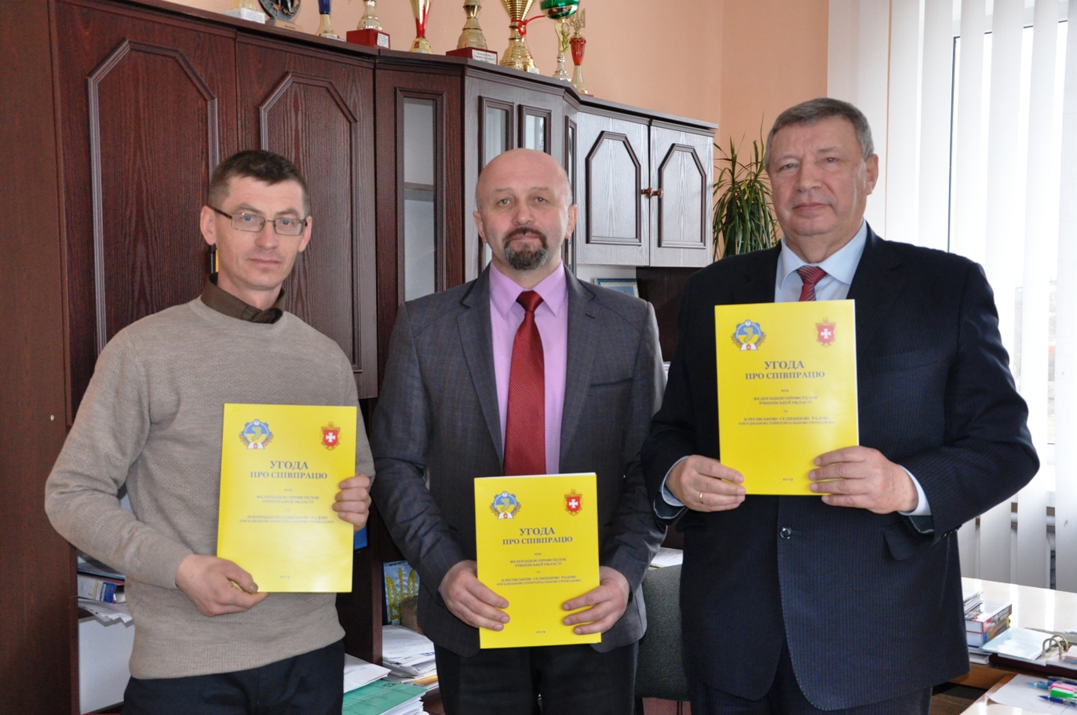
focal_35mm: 39
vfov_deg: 34.1
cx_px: 538
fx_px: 1165
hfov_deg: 49.6
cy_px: 358
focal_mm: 26
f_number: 5
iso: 1000
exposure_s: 1/200
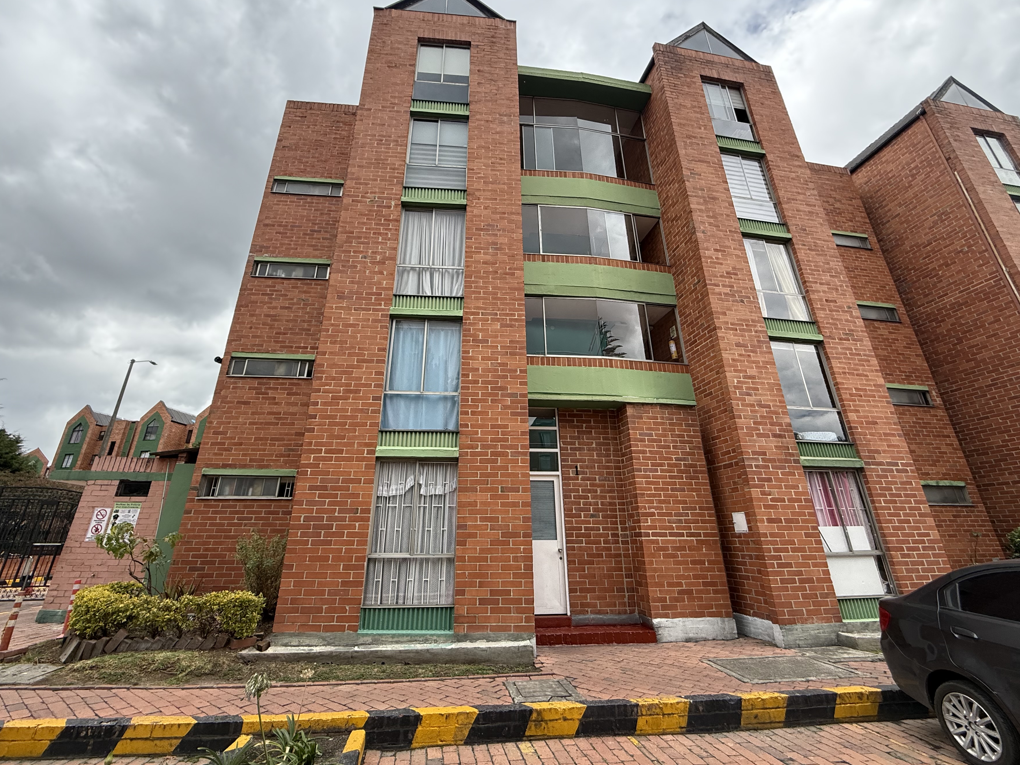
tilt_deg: +24.7
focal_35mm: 16
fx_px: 471
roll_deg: -0.4
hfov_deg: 94.5
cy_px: 337
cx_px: 501
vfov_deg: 77.8
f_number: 2.2
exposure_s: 1/1259
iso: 64
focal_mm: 2.22
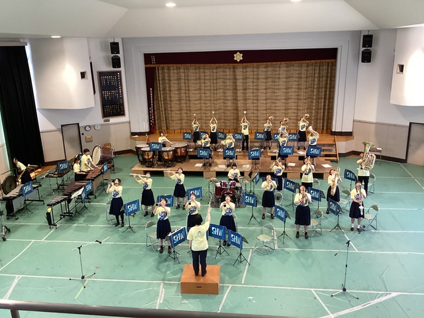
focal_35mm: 31
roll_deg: +2.3
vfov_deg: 45.4
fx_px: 380
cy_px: 159
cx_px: 212
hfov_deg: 58.4
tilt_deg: -16.2
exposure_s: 1/60
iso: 200
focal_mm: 3.3
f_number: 2.4
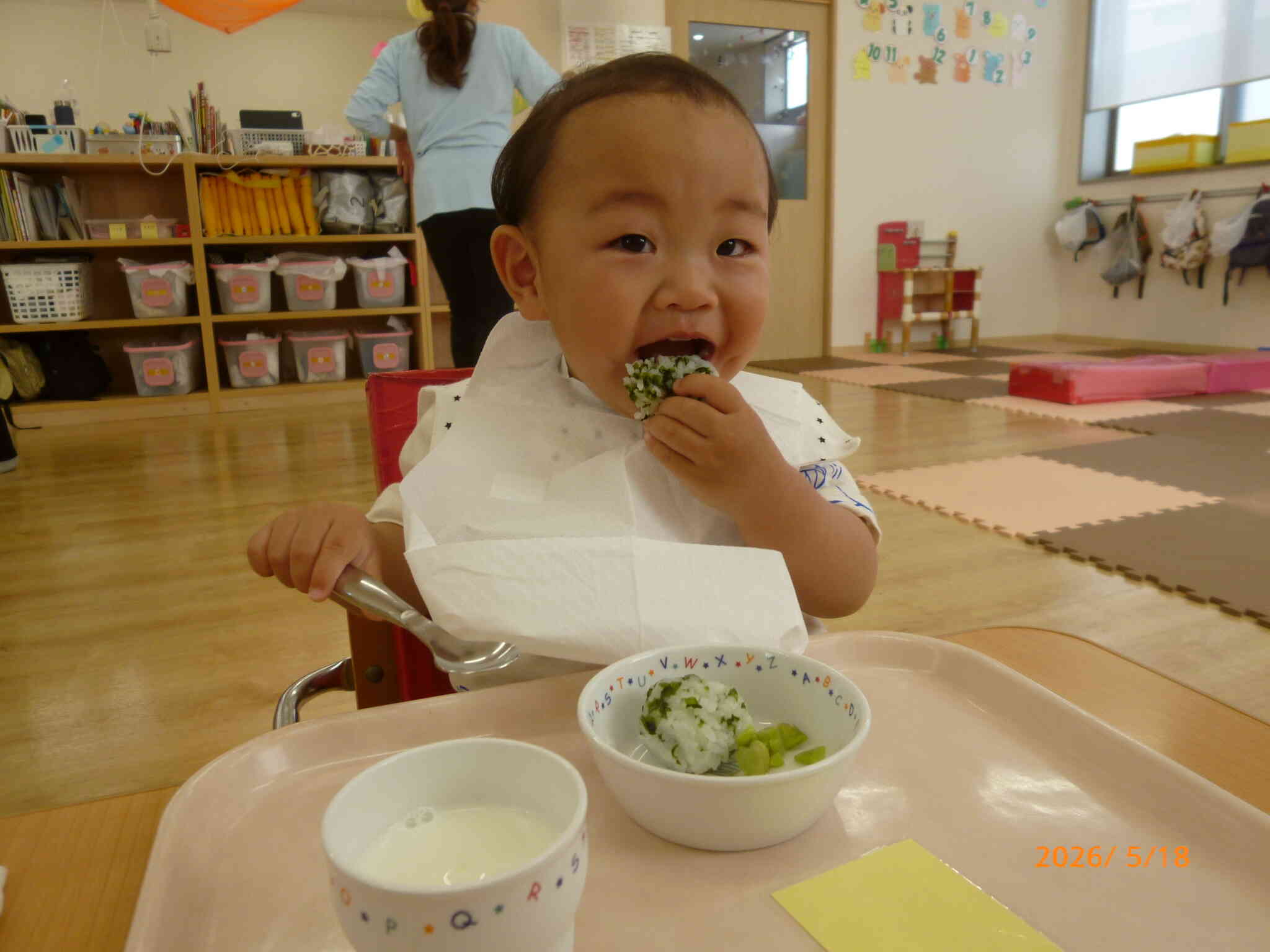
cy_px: 476
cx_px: 635
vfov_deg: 56.8
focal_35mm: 24
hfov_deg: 71.6
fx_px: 881
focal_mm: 4.3
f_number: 2.5
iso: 100
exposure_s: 1/125
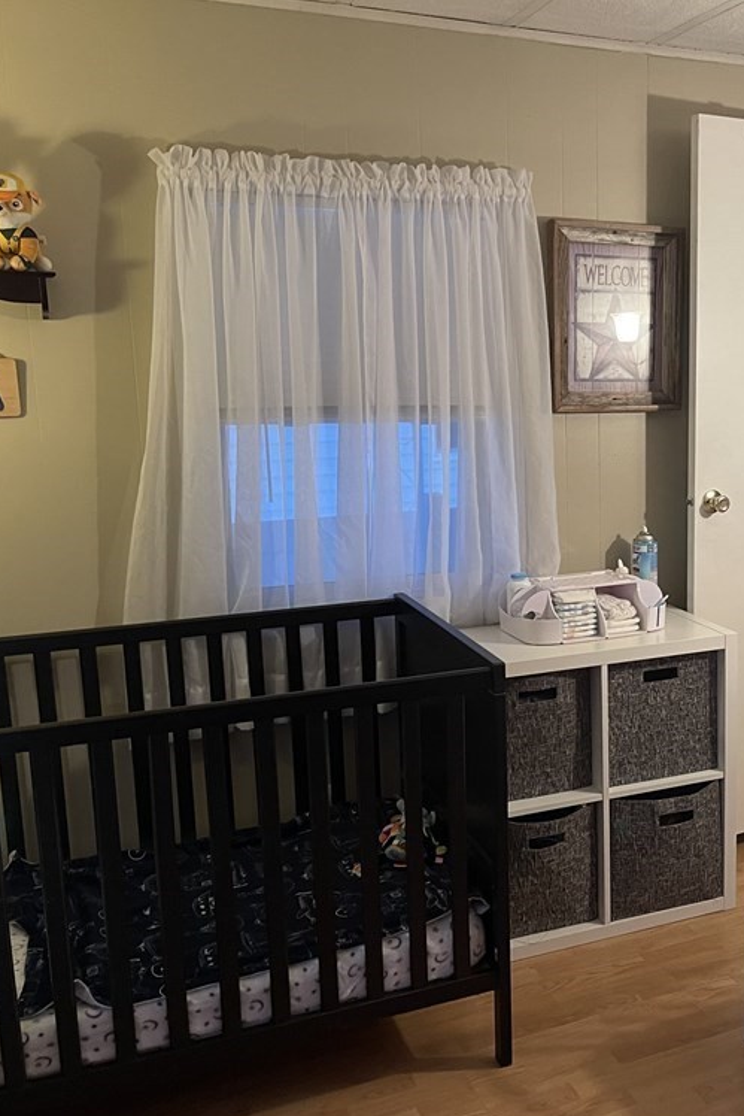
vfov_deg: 51.9
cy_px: 561
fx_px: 1146
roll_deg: -0.2
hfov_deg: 34.7
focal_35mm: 37
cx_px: 610
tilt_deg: -11.4
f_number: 1.6
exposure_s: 1/60
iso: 320
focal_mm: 5.1
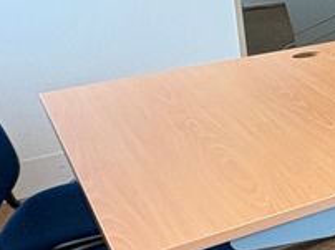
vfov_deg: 18.2
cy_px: -39
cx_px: 866
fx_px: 744
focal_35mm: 77
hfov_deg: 13.8
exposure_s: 1/50
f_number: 2.2
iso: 125
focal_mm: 2.22
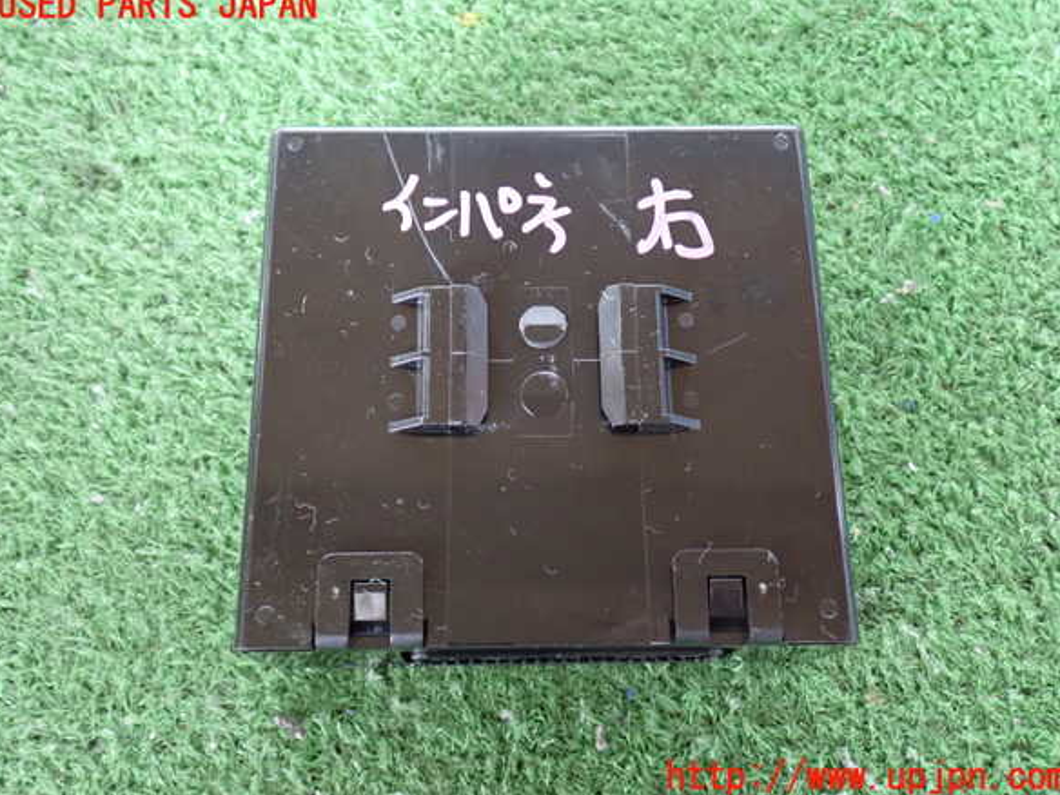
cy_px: 392
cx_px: 532
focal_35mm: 37
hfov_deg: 50.1
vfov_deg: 38.7
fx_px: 1133
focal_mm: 6.37
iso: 800
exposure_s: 1/25
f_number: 2.5
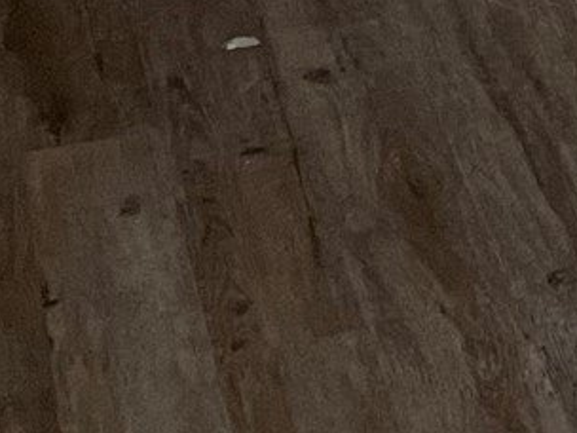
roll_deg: +0.9
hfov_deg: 10.9
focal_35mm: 175
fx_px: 2917
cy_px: -855
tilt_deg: -7.1
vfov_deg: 7.5
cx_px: 875
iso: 250
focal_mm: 4.2
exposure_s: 1/60
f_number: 1.6
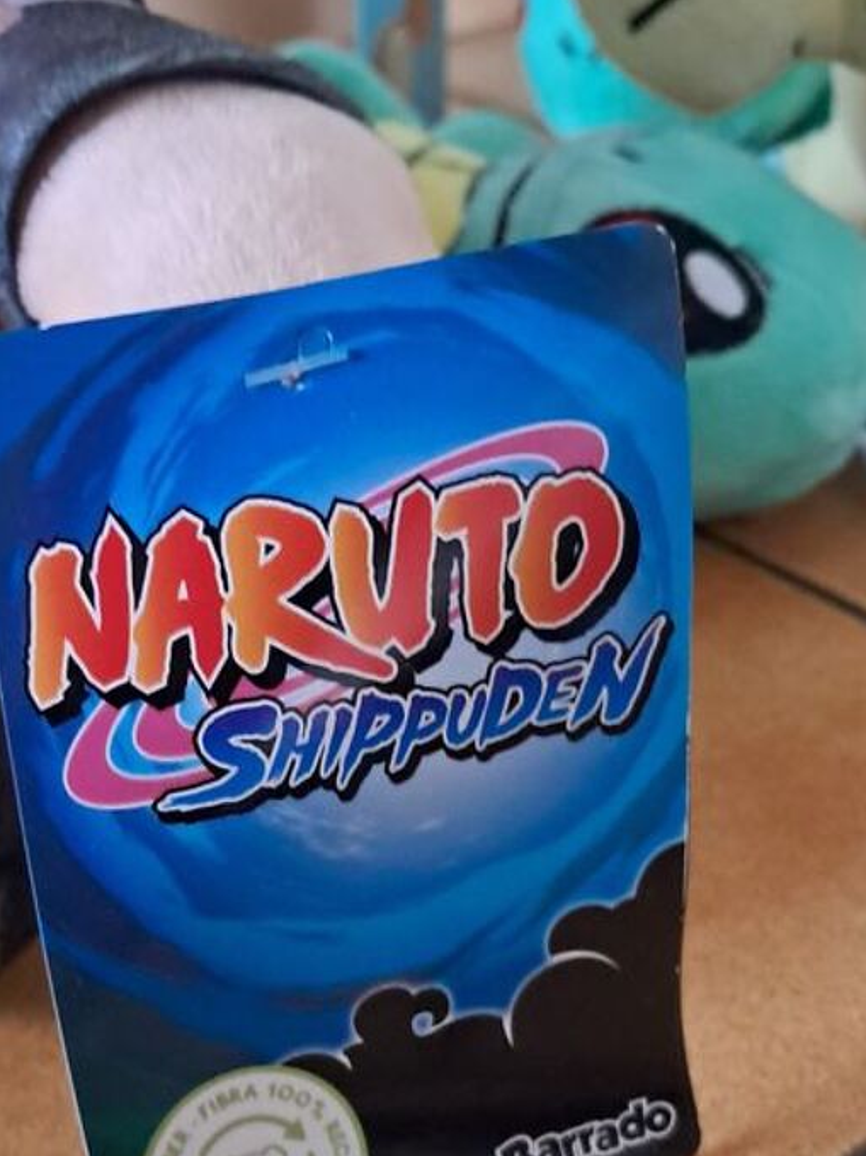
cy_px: 879
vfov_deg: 35.3
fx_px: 1768
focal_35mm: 53
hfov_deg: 27.4
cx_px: 303
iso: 1250
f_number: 1.8
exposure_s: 1/20
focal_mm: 4
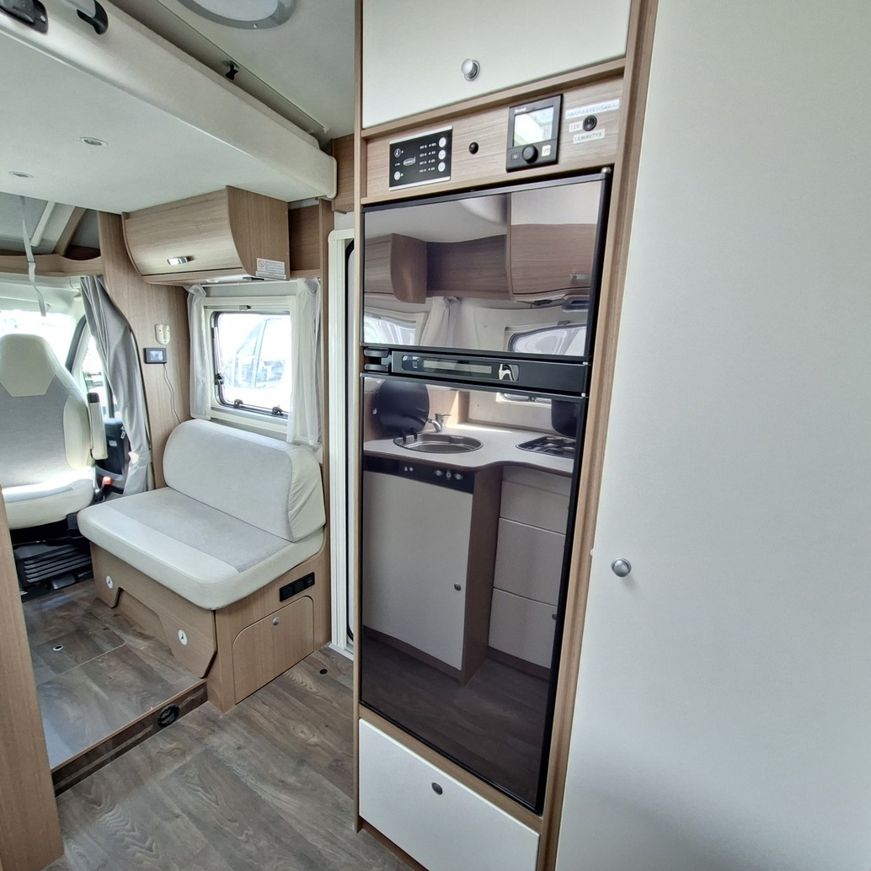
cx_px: 419
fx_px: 455
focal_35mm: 16
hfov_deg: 87.4
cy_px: 427
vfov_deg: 87.4
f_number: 2.2
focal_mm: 1.74
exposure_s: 1/30
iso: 160
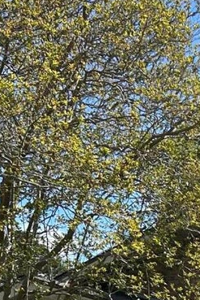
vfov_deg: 15.8
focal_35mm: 117
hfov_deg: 11.1
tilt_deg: -1.9
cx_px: 332
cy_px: 471
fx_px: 974
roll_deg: -0.3
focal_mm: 5.7
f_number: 1.5
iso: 50
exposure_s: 1/2513
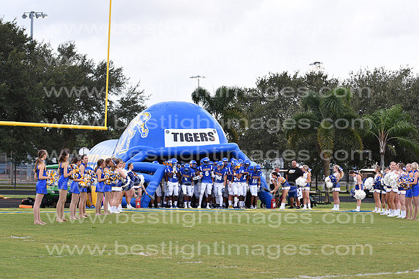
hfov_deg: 19.5
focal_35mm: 105
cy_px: 140
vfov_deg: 13.0
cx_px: 210
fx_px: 1222
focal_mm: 70
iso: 800
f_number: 3.2
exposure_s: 1/1000
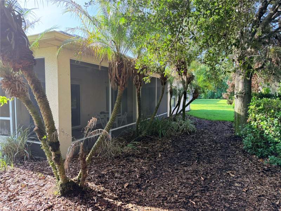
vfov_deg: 56.8
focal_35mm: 24
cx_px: 140
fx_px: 195
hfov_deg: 71.6
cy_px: 106
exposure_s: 1/376
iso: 100
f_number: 1.78
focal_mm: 6.76
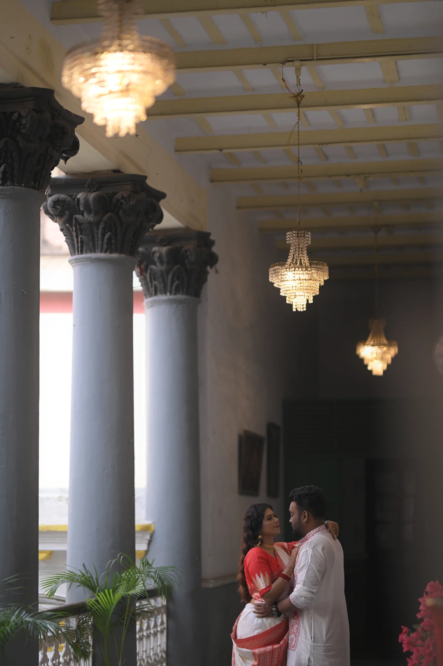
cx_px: 222
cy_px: 333
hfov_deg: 16.0
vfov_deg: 23.9
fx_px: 1571
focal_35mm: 85
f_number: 1.6
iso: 100
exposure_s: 1/320
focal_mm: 85
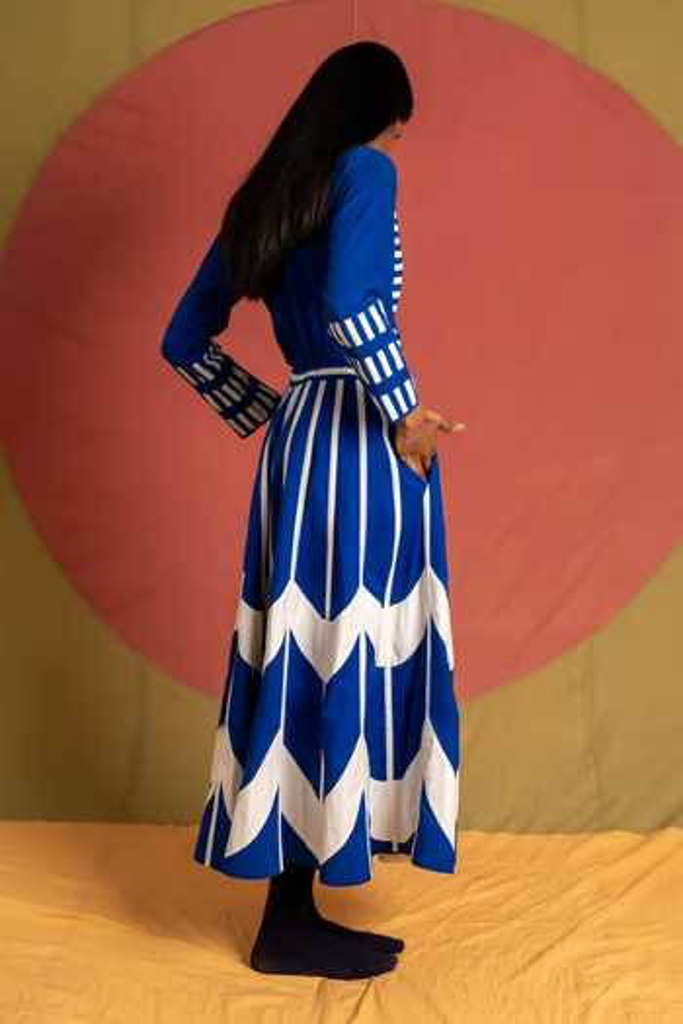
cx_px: 342
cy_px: 512
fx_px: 1195
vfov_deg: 46.4
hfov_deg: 31.9
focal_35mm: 42
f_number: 3.2
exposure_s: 1/200
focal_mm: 42
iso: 1250
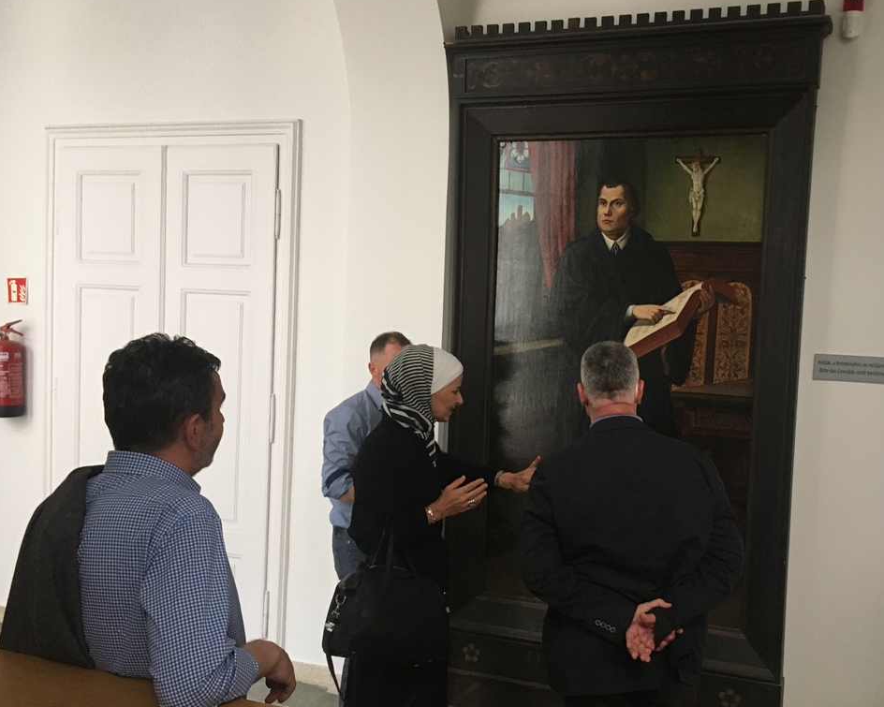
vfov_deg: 41.1
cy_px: 394
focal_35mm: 36
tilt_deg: -3.2
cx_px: 543
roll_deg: -2.0
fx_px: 942
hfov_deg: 49.9
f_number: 2.2
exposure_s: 1/33
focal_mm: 4.15
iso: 200
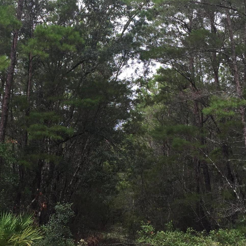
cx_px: 89
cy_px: 145
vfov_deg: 32.1
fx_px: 426
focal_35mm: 53
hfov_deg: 32.0
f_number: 2.2
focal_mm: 4.15
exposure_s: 1/237
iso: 32
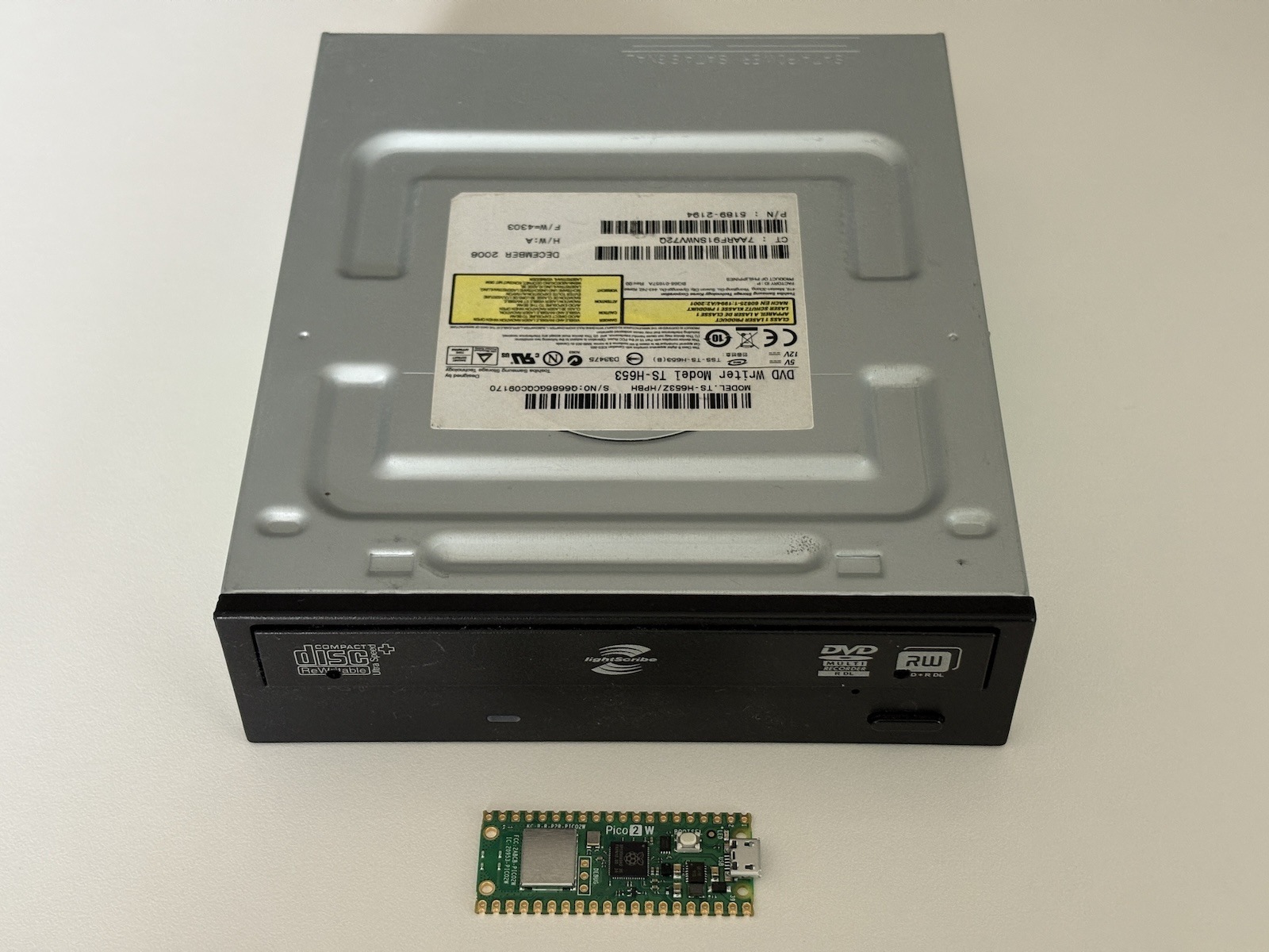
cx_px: 634
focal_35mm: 52
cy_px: 476
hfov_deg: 36.8
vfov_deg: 28.0
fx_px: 1906
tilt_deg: -49.9
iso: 160
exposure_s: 1/40
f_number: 1.6
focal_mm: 5.96
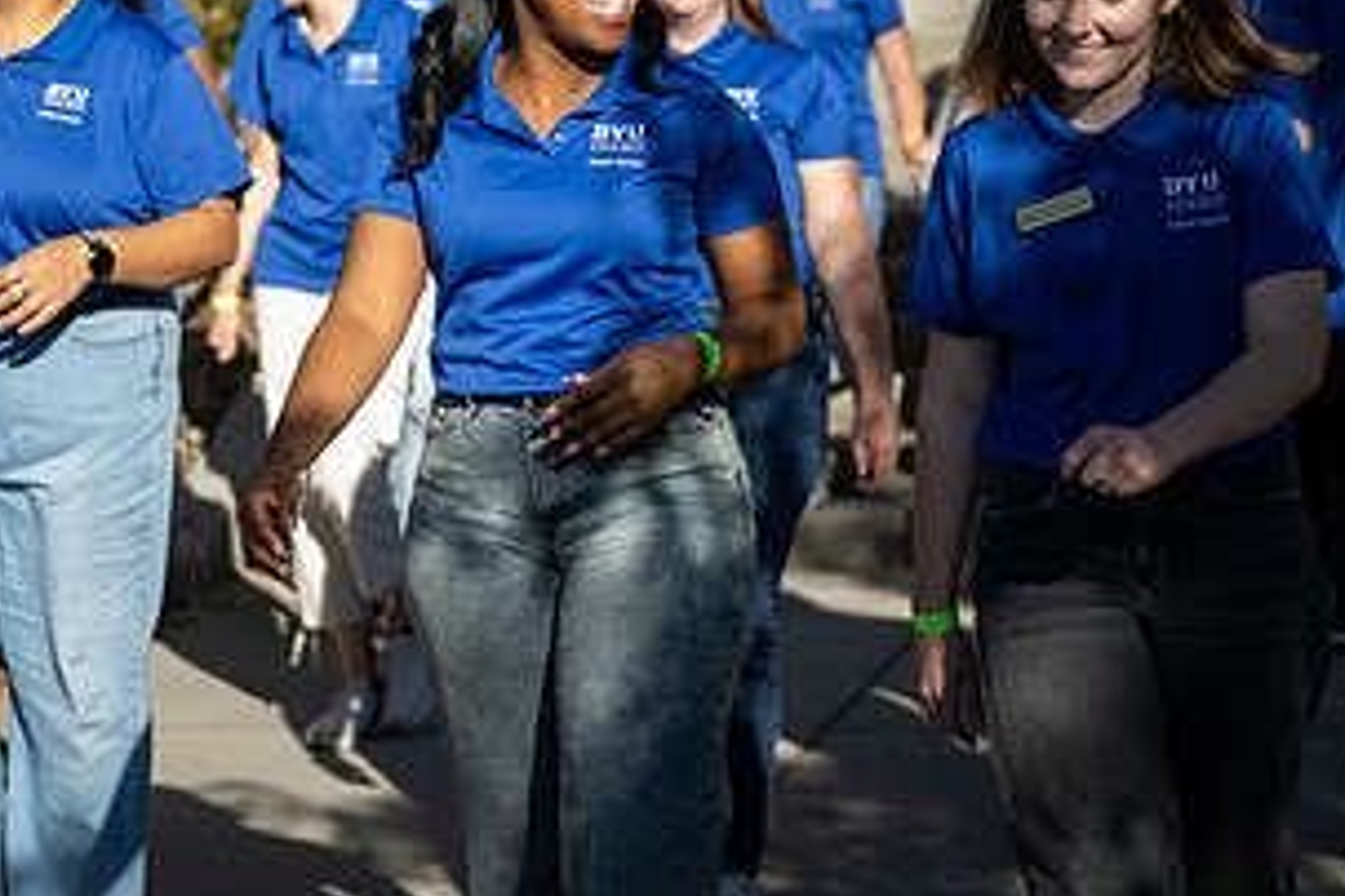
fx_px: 5006
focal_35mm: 134
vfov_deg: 10.2
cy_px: 91
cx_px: 457
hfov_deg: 15.3
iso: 100
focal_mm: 70
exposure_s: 1/1250
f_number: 2.8
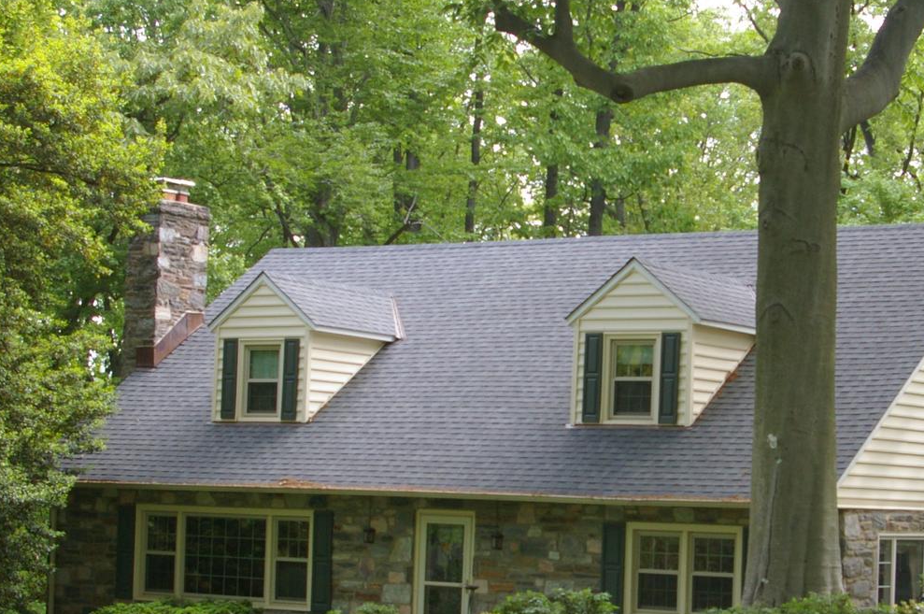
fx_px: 2230
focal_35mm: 87
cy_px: 401
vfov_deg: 15.6
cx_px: 618
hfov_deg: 23.3
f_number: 8
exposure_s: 1/90
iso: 400
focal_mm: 28
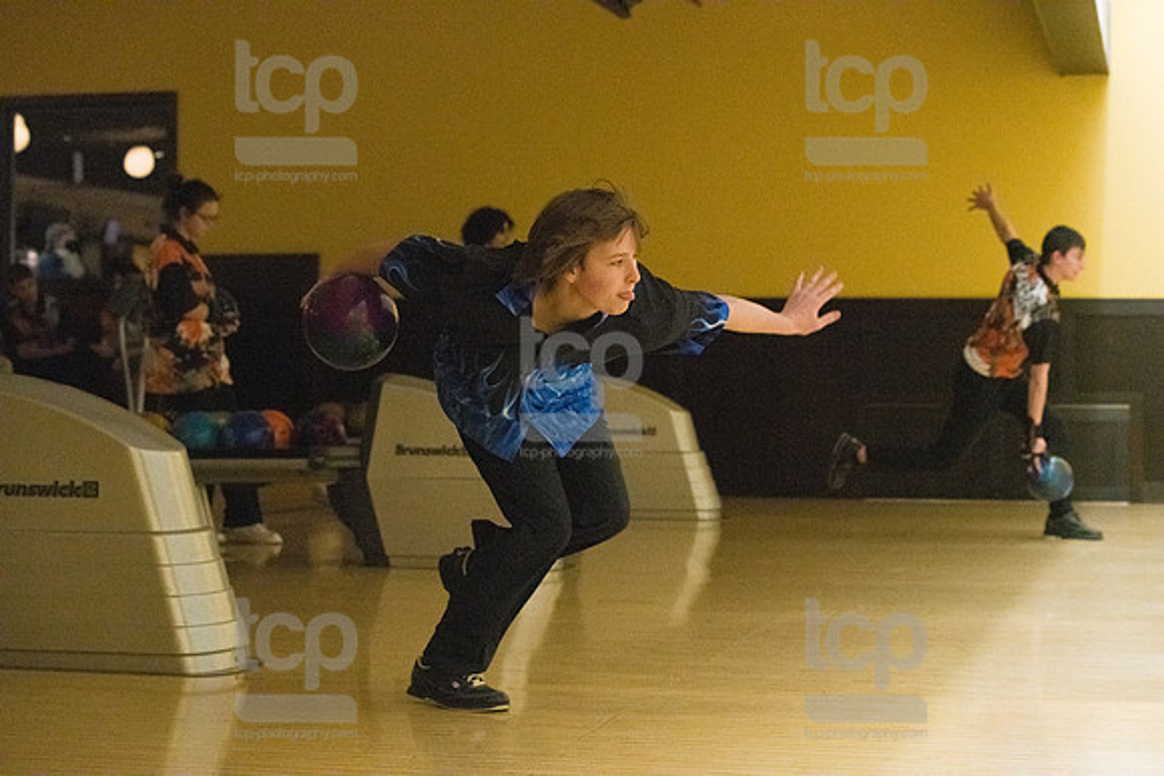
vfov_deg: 17.5
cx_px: 582
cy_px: 388
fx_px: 2522
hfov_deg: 26.0
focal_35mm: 78
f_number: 4.5
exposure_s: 1/1000
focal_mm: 78
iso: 10000
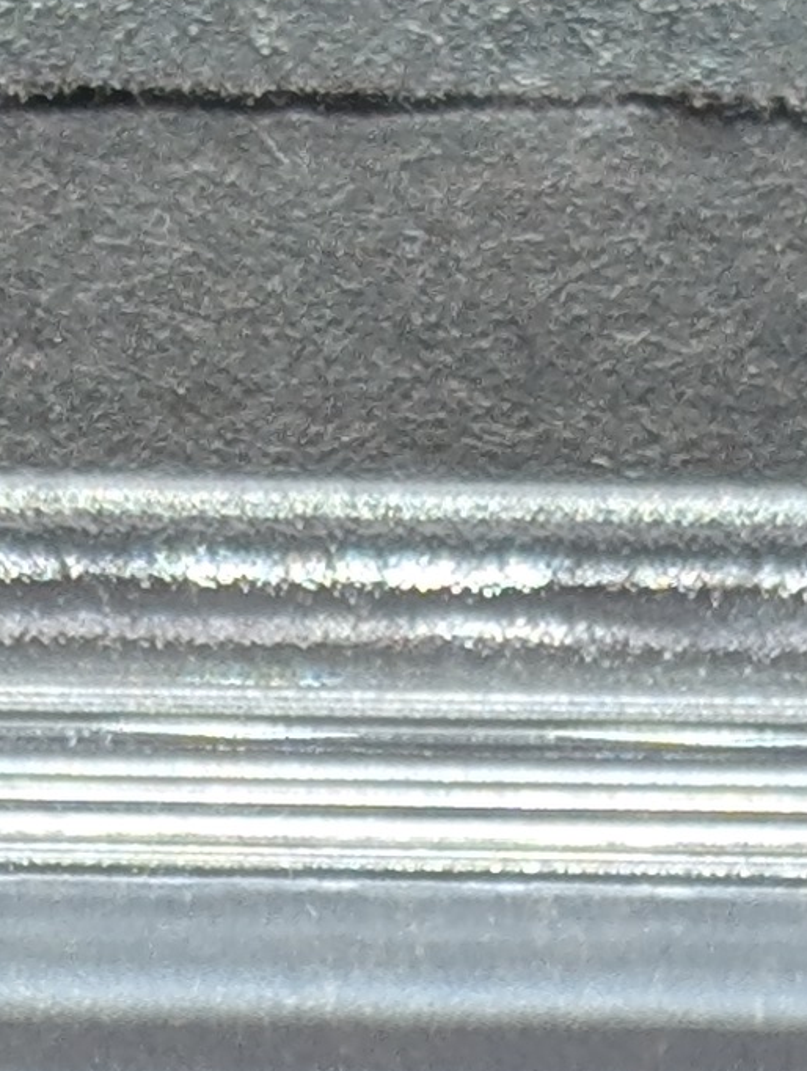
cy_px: 2527
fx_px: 9079
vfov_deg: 6.4
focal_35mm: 293
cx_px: 325
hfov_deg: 5.1
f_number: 1.68
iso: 28
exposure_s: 1/23.8
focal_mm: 6.9
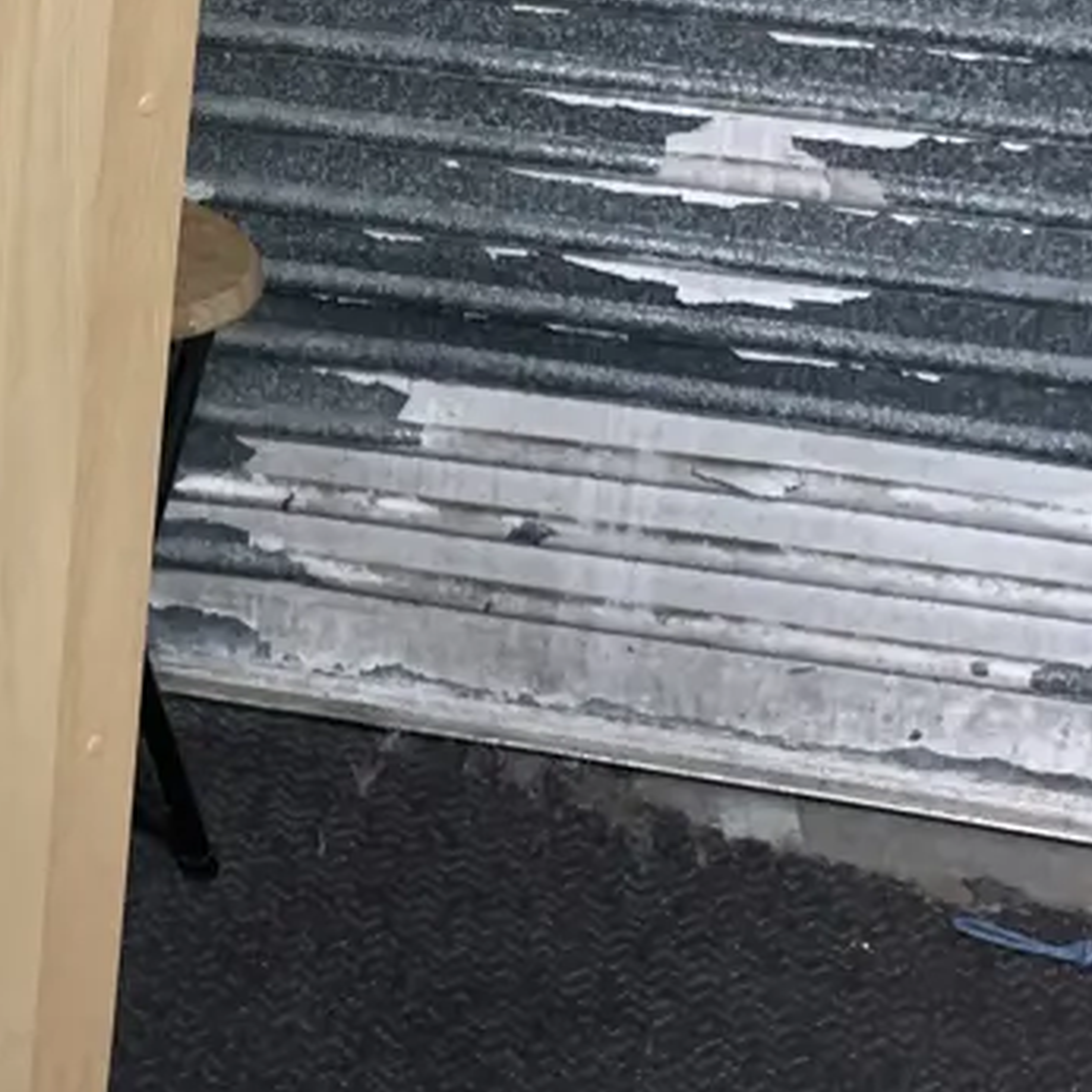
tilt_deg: -14.0
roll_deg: -3.1
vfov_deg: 23.9
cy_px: -82
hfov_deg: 24.2
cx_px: -16
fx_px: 2427
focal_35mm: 68
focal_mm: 4.25
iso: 200
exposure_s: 1/50
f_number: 1.8
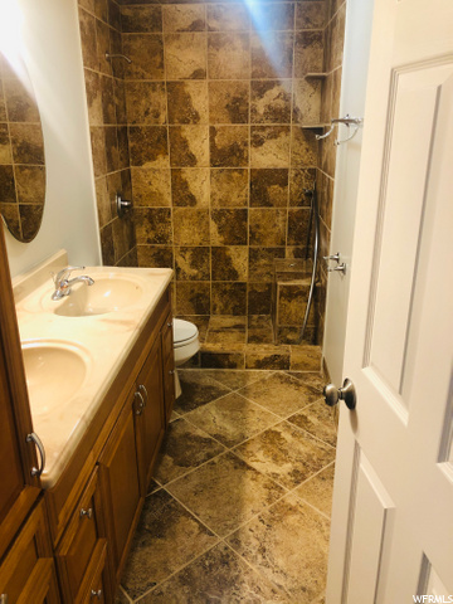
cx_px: 226
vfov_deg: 63.4
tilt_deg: -19.1
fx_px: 489
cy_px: 302
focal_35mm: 28
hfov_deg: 49.7
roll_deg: +0.4
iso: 50
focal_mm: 4
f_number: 1.8
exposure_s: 1/15
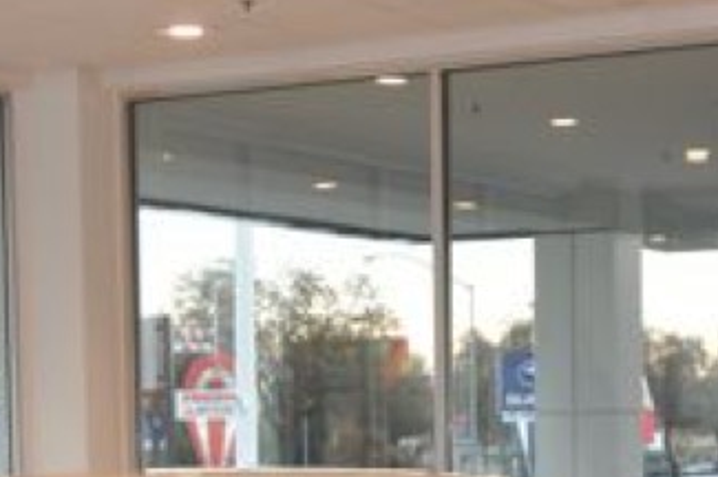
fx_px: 2829
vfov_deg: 9.3
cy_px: 793
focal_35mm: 142
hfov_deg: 14.3
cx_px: 38
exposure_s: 1/80
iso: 320
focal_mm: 22
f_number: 3.8
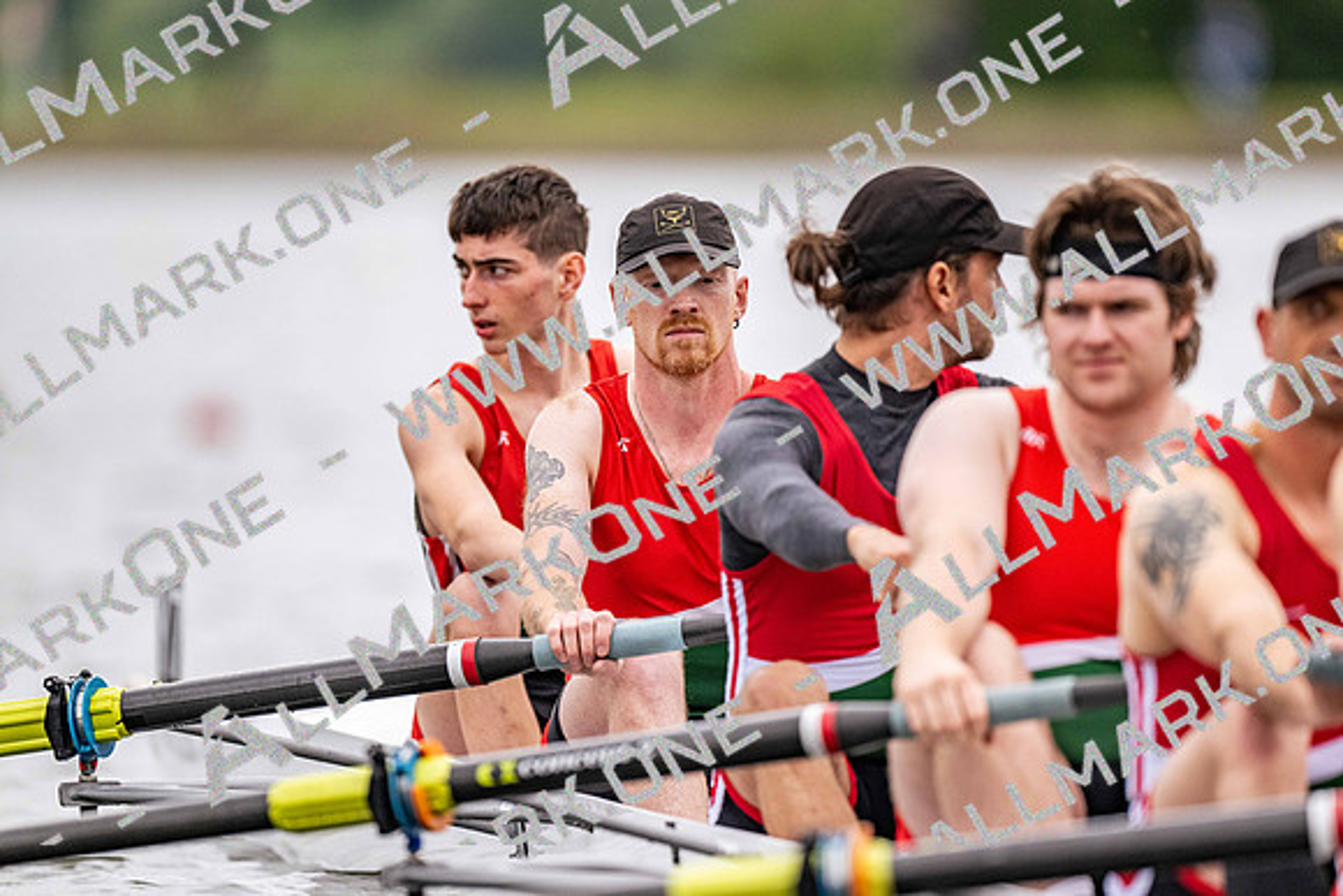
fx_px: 22388
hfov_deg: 3.4
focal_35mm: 600
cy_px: 448
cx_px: 672
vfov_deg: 2.3
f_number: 4
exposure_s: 1/2500
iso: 1400
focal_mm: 600
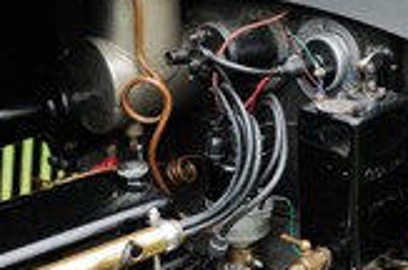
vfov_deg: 22.9
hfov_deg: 33.8
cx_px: 255
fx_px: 667
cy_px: 115
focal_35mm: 59
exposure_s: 1/1600
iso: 200
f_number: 1.4
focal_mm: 24
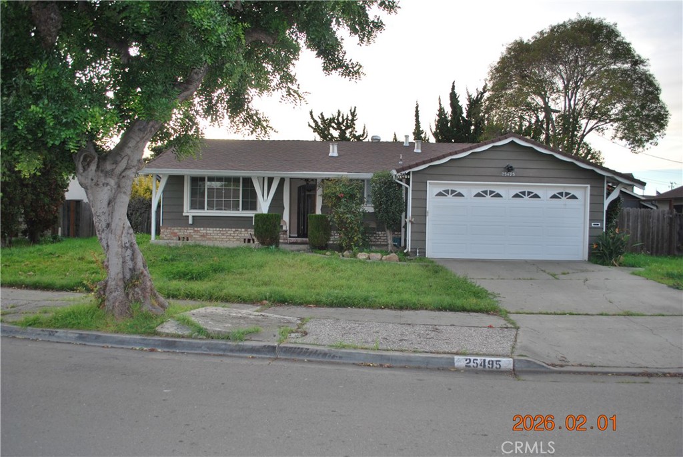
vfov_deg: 48.0
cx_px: 342
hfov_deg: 67.3
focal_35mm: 27
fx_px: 513
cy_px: 228
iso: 100
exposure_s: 1/200
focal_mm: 18
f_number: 4
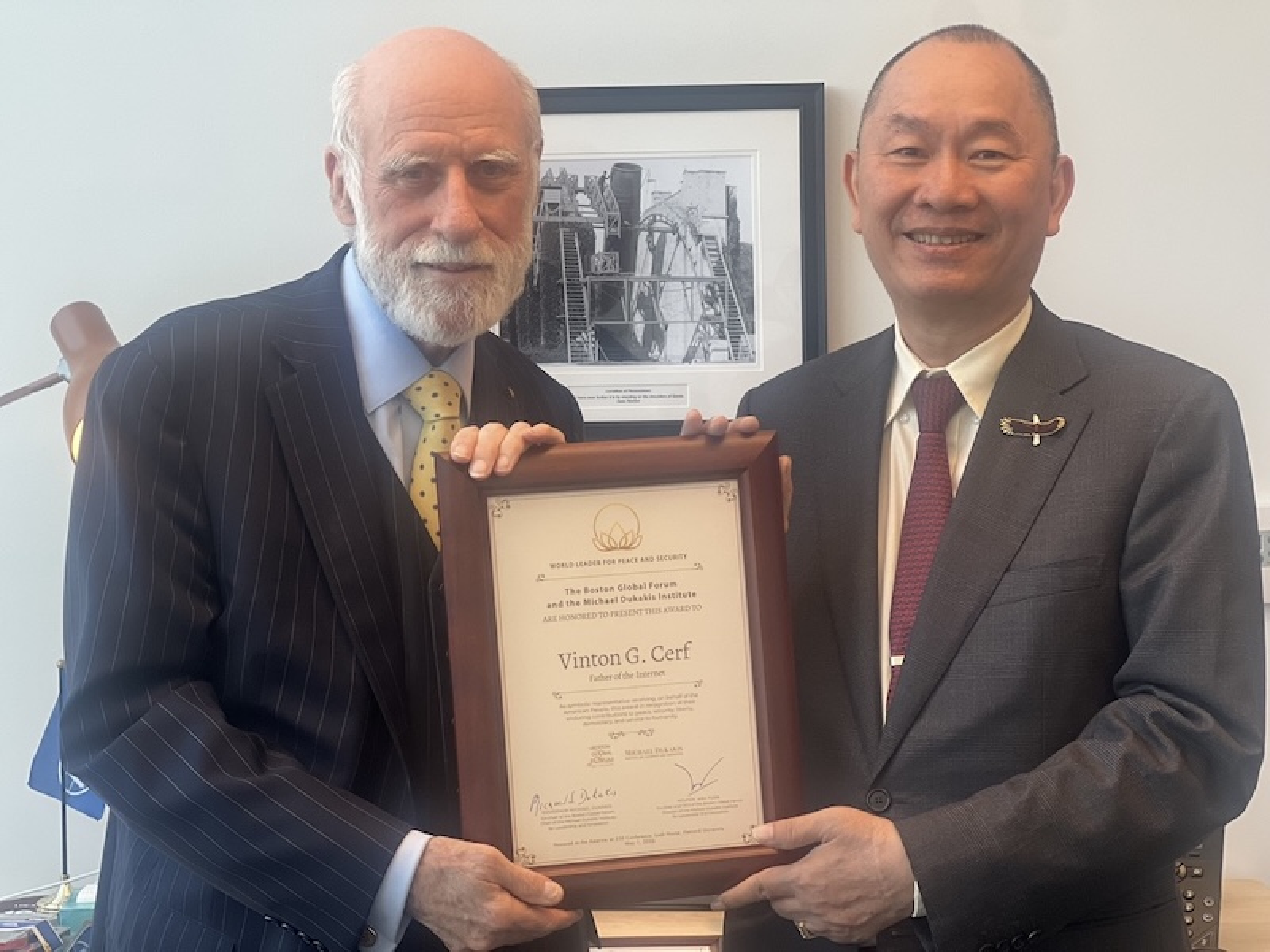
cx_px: 635
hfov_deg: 25.3
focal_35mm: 77
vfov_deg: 19.1
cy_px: 476
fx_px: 2825
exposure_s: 1/120
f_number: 2.8
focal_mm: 9
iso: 100
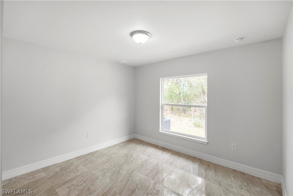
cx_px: 146
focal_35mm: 16
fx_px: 130
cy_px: 98
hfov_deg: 96.7
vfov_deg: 73.7
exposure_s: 1/160
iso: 320
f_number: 4
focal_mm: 16
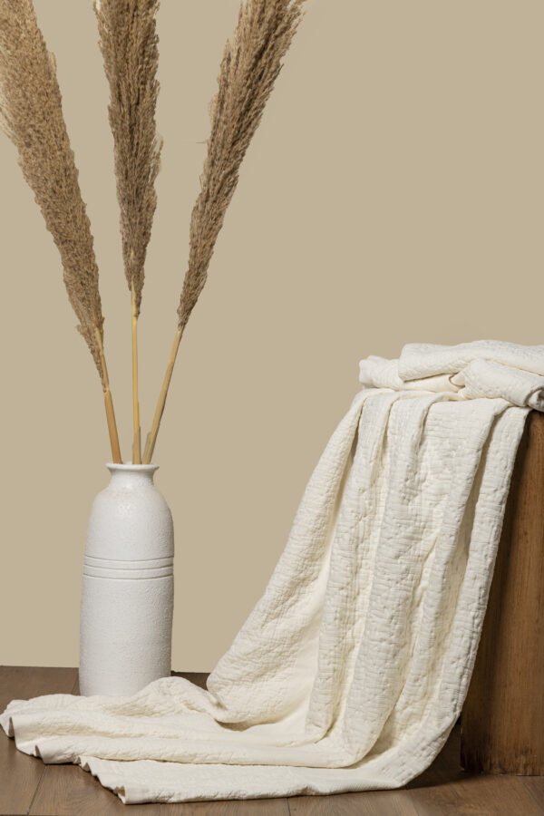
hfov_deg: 16.1
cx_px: 272
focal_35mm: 85
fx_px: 1927
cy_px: 408
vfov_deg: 23.9
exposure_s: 1/160
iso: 100
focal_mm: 85
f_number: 11
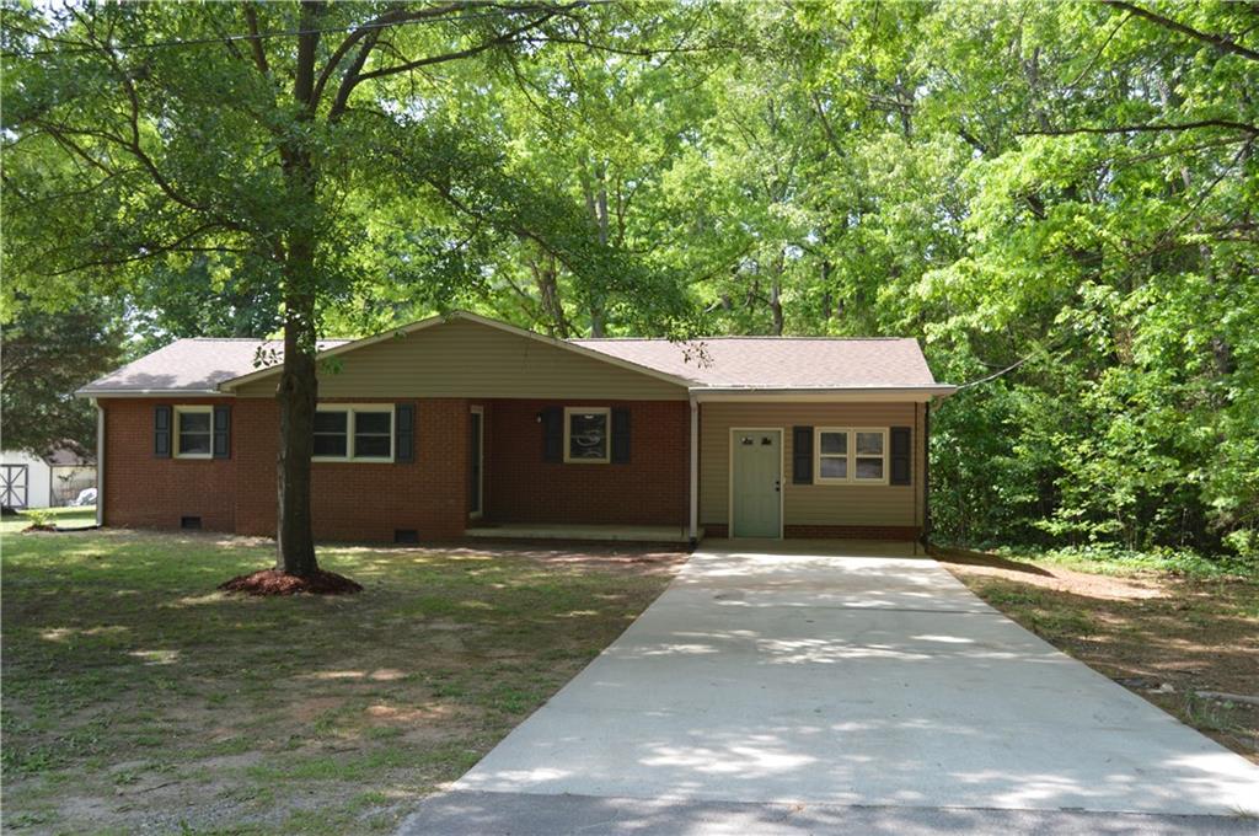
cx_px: 630
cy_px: 418
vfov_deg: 39.9
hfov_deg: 57.3
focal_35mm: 33
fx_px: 1153
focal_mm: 22
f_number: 5.6
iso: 100
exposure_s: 1/125
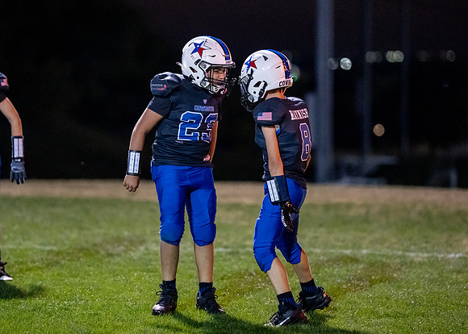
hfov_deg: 10.7
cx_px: 225
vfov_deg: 7.6
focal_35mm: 188
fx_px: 2498
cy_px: 140
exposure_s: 1/640
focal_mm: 135
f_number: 1.8
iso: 5000
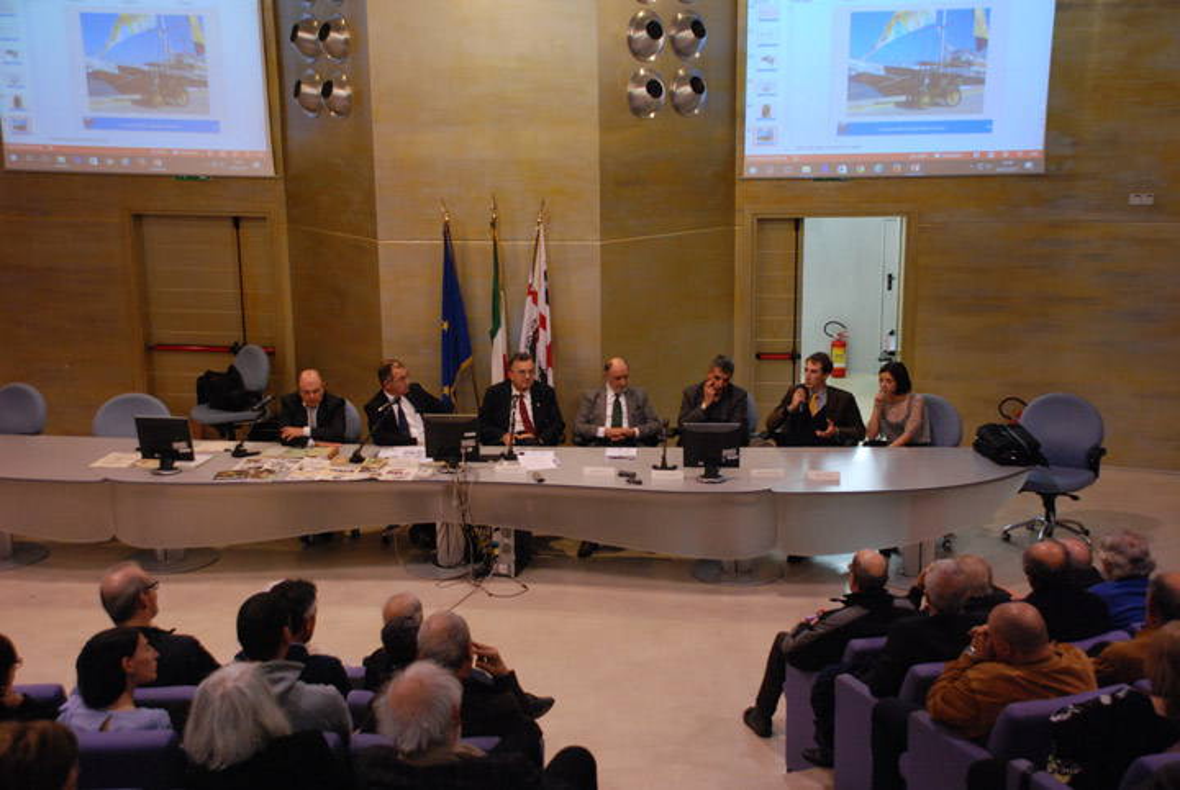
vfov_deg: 28.2
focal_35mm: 48
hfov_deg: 41.1
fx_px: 1575
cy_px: 395
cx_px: 590
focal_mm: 32
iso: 1250
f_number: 4.2
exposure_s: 1/50
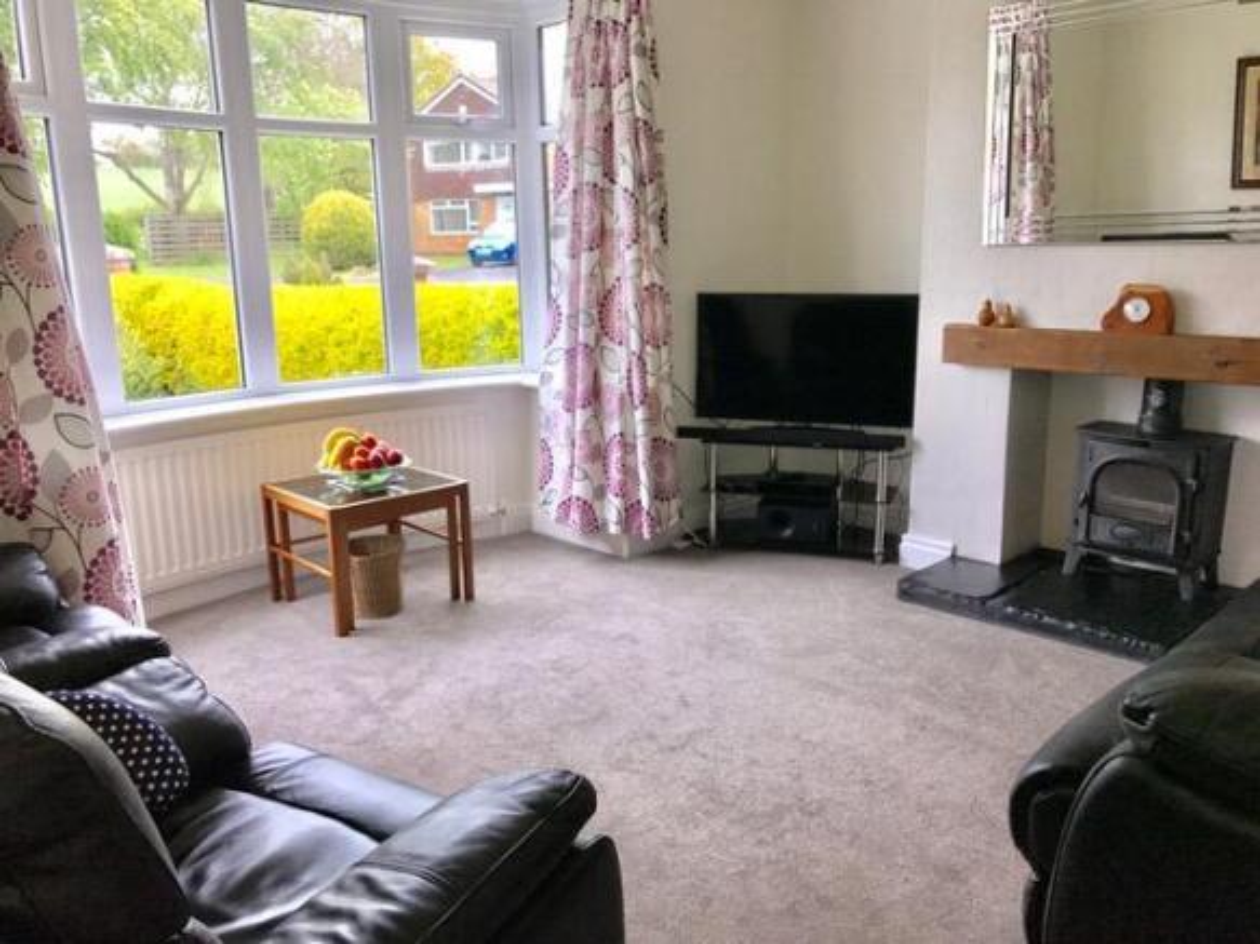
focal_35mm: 28
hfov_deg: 63.5
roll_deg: +1.2
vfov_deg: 49.7
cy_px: 472
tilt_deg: -12.5
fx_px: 1019
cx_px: 630
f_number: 1.8
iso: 20
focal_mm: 3.99
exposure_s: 1/170
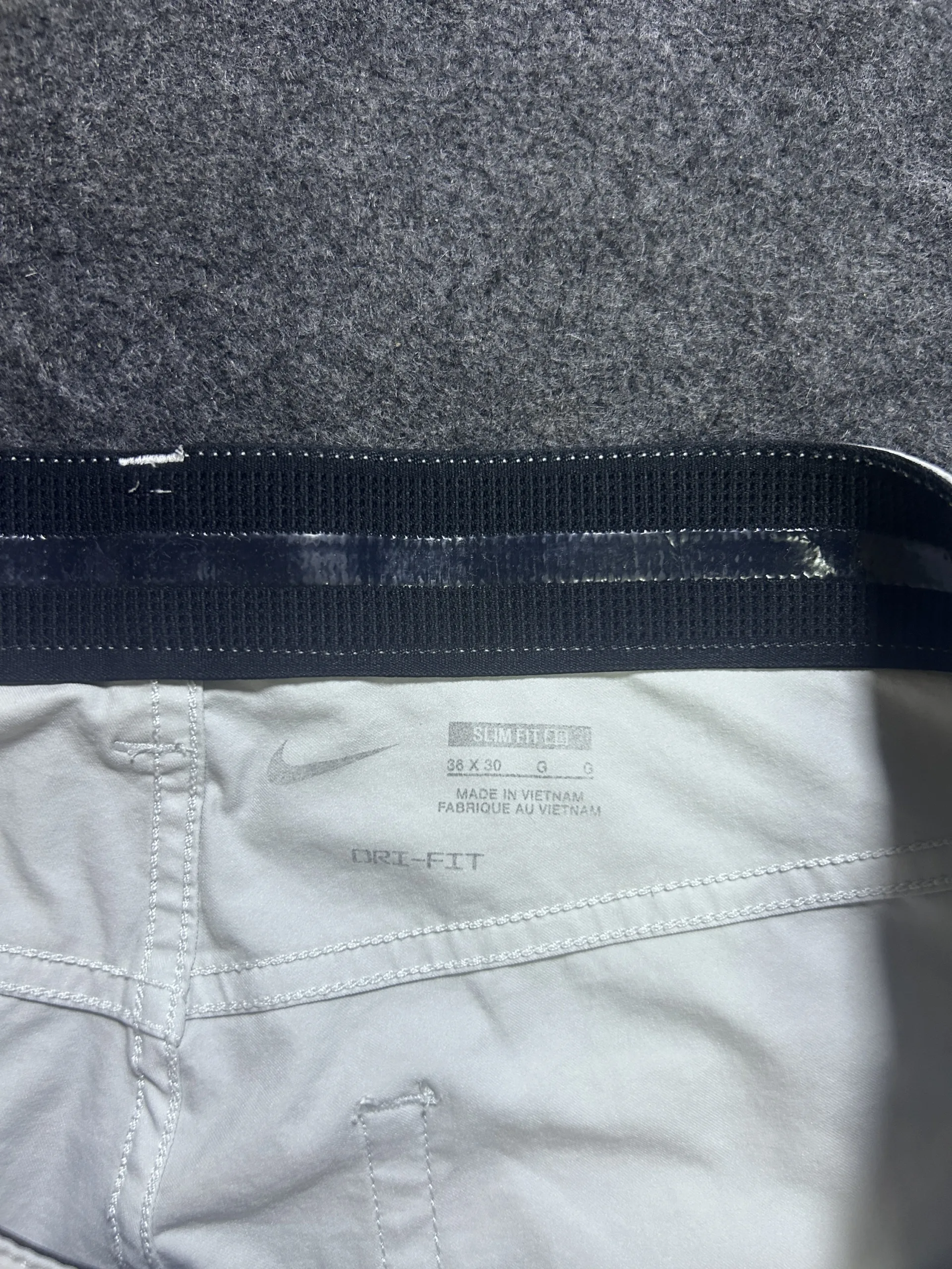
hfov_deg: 53.1
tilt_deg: -58.6
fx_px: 953
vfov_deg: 67.3
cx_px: 476
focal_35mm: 26
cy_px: 634
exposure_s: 1/50
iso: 160
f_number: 1.5
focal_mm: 5.7
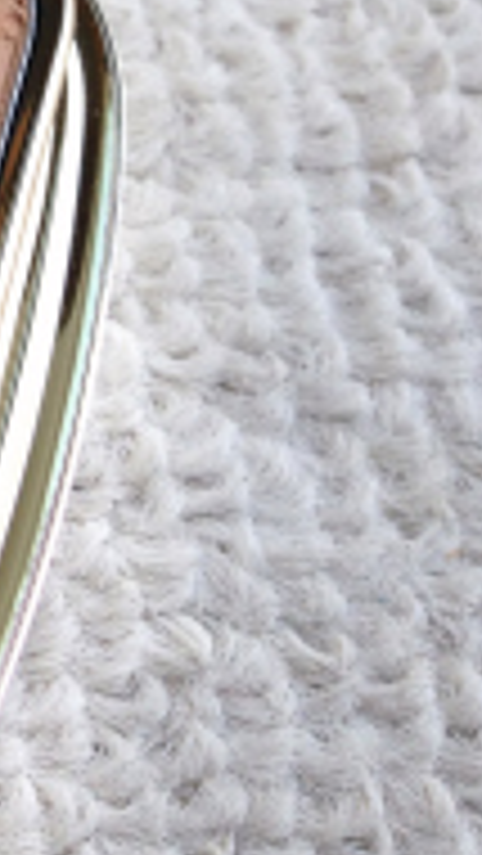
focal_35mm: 113
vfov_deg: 17.9
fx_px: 2565
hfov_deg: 9.9
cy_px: -214
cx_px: -487
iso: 50
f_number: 2.4
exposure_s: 1/169
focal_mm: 4.13
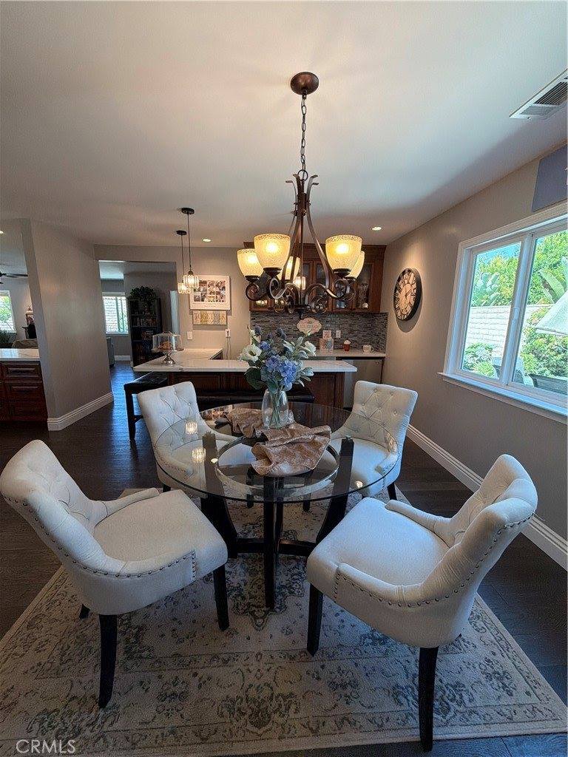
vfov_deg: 102.1
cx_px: 284
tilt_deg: -11.7
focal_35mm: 14
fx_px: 306
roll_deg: -0.7
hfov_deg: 85.7
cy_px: 378
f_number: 2.2
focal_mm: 2.22
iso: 160
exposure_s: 1/120
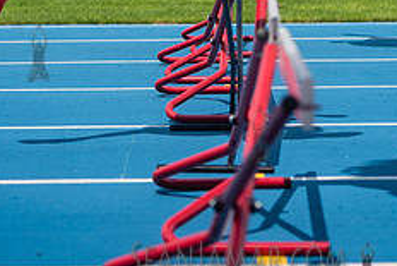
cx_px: 258
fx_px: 2207
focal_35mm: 200
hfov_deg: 10.3
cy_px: -32
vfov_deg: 6.8
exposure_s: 1/2000
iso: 160
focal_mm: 80
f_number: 4
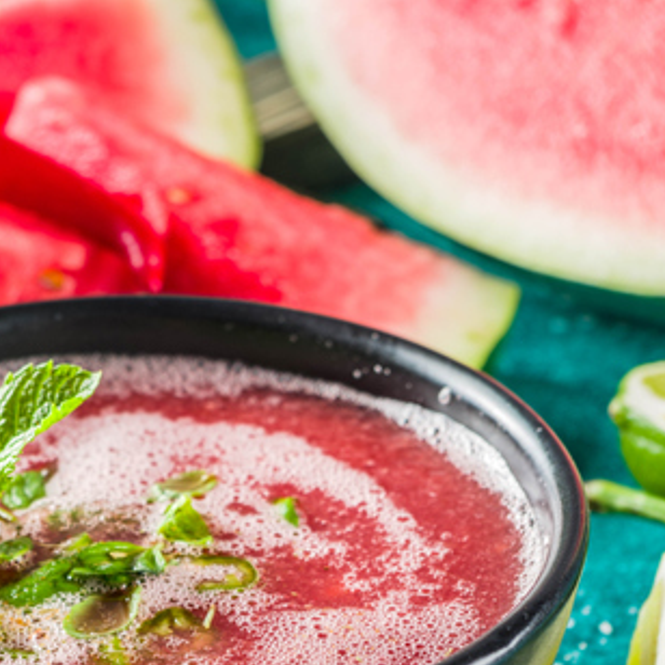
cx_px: 149
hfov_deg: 15.7
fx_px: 2391
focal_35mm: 110
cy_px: 485
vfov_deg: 15.8
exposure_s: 1/160
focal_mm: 55
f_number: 10
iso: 100
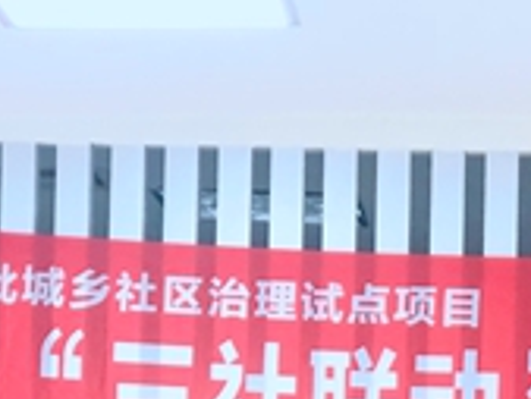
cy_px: 544
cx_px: 597
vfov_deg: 6.8
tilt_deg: +1.3
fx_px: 3316
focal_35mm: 216
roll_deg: -1.2
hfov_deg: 9.1
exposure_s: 1/33
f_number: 2.8
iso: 125
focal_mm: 6.6
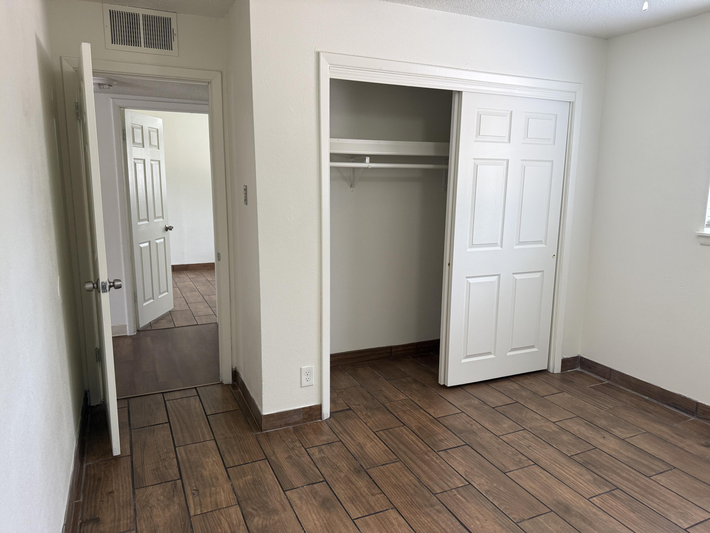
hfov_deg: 71.6
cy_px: 266
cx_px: 355
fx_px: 492
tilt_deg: -9.5
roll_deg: -0.1
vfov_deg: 56.8
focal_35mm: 24
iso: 160
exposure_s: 1/120
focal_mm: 6.76
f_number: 1.78
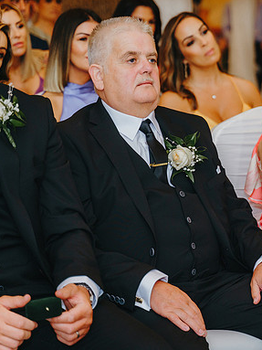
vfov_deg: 17.0
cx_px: 255
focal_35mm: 116
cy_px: 165
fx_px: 1171
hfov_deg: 12.6
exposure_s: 1/250
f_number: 3.2
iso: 1250
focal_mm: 75
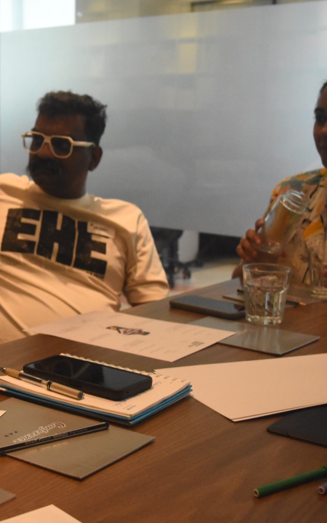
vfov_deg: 34.0
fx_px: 856
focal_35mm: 60
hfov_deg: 21.0
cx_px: 18
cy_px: 244
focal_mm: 22
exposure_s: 1/1000
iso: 3200
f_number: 4
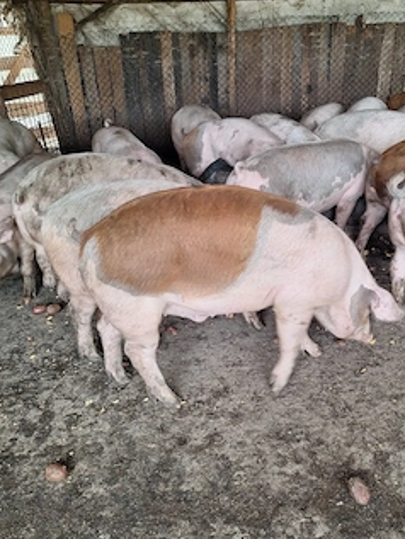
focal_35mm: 29
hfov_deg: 47.9
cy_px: 236
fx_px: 452
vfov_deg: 61.4
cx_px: 250
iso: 250
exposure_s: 1/50
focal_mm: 5.54
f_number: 1.8
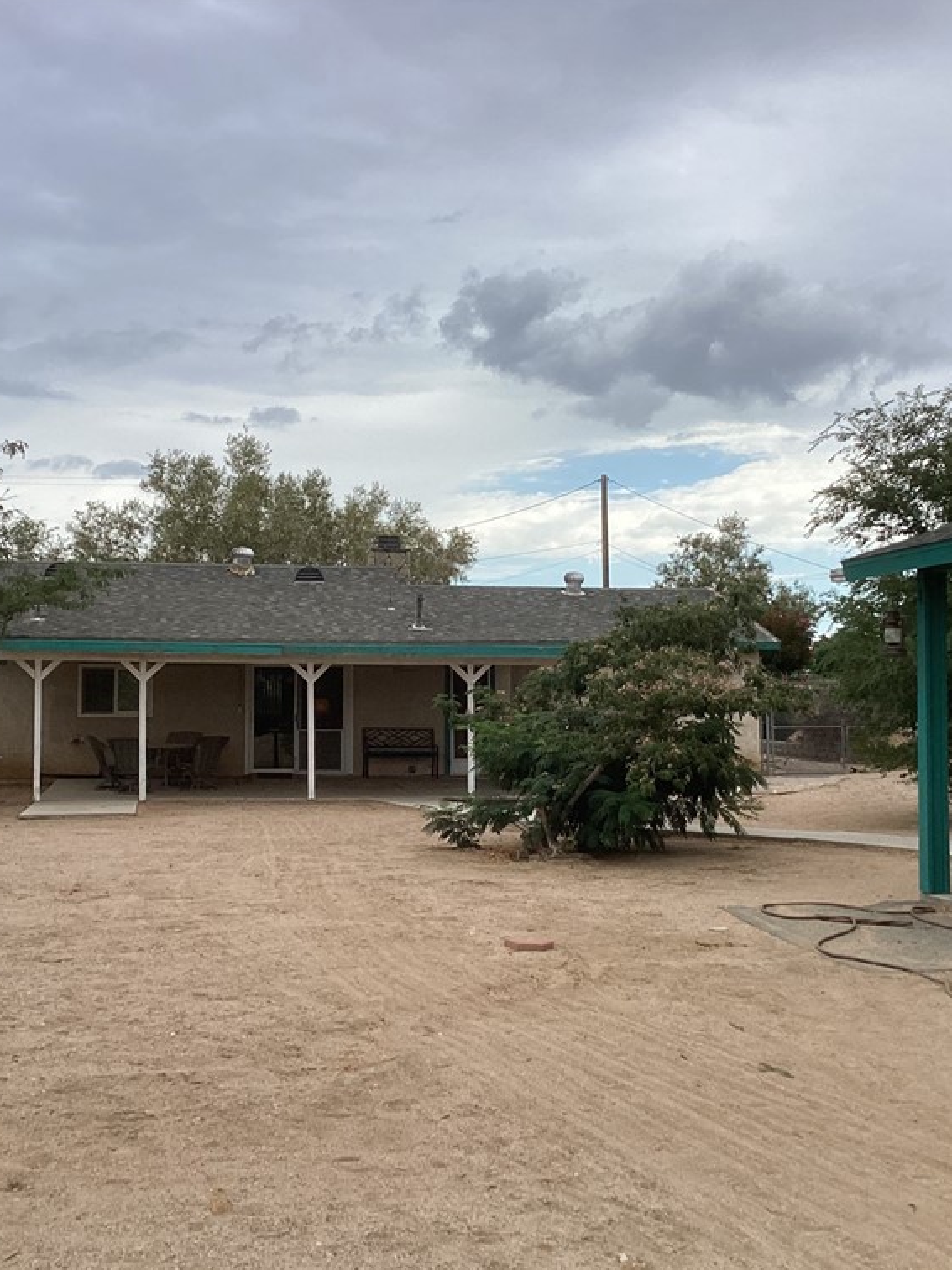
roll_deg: +0.0
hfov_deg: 34.3
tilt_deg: +2.7
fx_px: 1540
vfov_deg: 44.8
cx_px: 460
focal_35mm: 42
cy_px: 637
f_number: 2.4
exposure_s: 1/791
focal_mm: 3.3
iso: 25
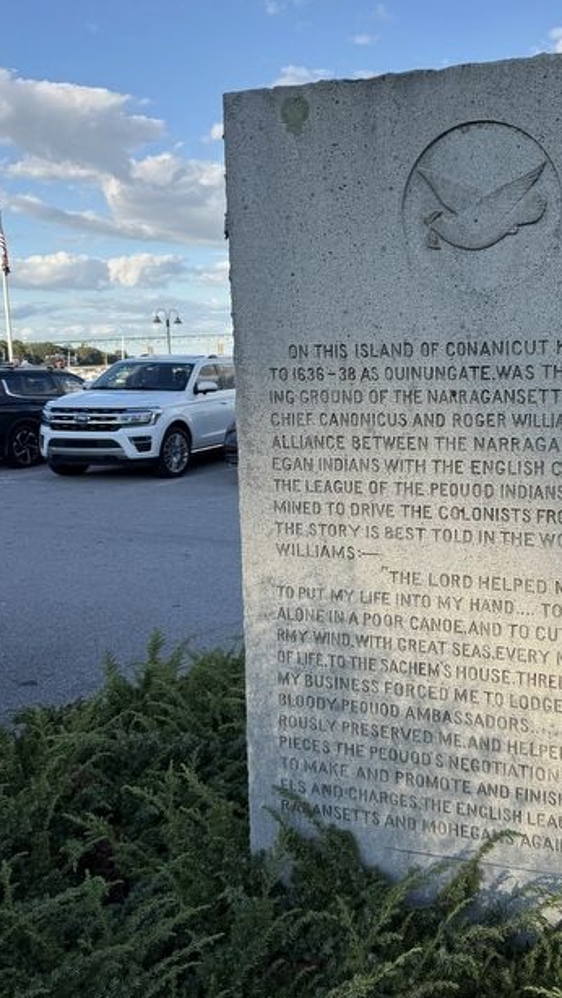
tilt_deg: -5.2
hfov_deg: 33.5
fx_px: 901
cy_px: 458
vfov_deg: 57.9
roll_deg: +2.1
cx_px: 465
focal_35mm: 34
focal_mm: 6.76
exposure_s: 1/1855
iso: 80
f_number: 1.78
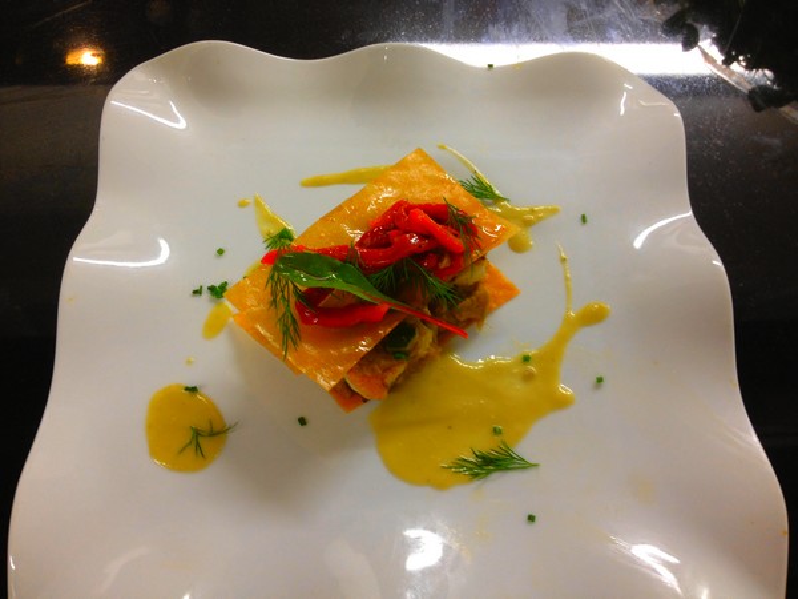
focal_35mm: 35
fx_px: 807
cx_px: 399
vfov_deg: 40.7
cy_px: 300
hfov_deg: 52.6
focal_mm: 4.28
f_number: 2.4
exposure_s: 1/20
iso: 50
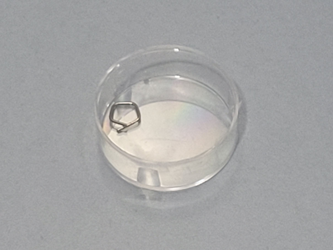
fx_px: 250
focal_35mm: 26
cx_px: 166
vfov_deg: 53.1
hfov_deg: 67.3
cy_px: 125
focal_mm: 5.4
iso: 160
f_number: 1.8
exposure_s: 1/100
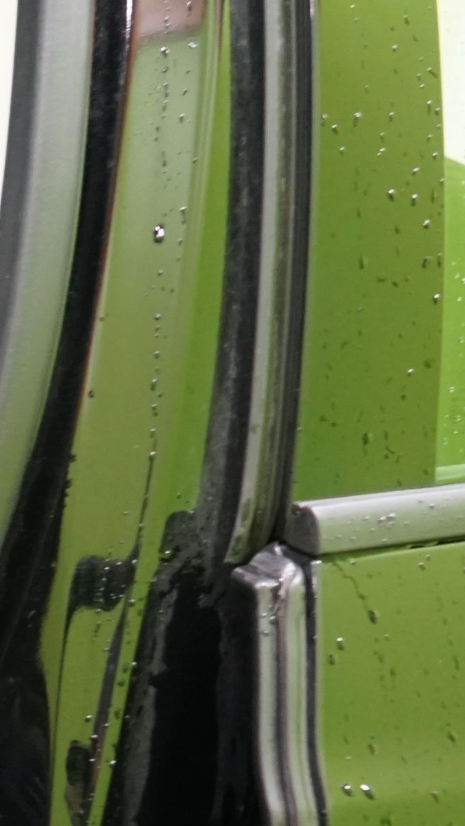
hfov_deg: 10.2
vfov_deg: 22.4
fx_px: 1994
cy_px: 858
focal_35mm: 91
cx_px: -884
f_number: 5.6
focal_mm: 26
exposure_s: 1/20
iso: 2000
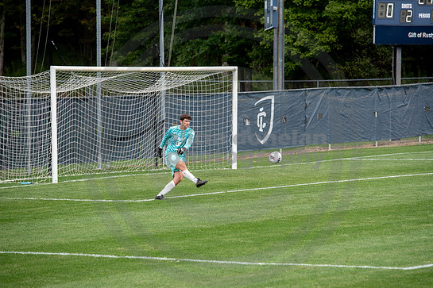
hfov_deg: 9.6
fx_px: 2585
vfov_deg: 6.4
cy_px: 146
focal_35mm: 215
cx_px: 222
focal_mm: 200
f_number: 4.5
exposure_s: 1/1250
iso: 320
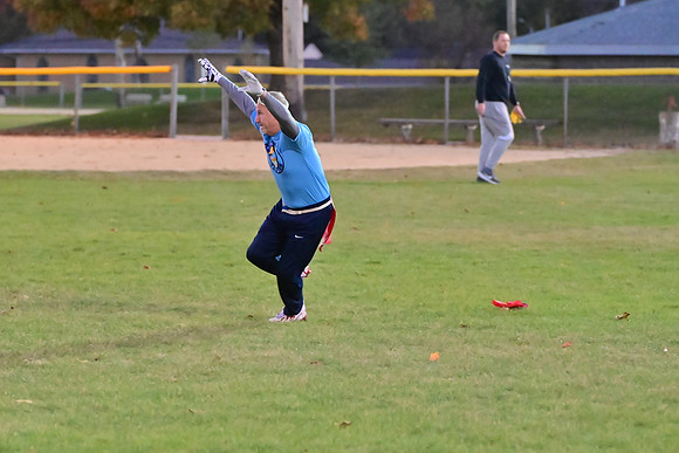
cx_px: 340
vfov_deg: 6.8
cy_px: 226
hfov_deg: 10.2
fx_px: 3811
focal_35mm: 202
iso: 6400
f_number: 4
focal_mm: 135
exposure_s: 1/500
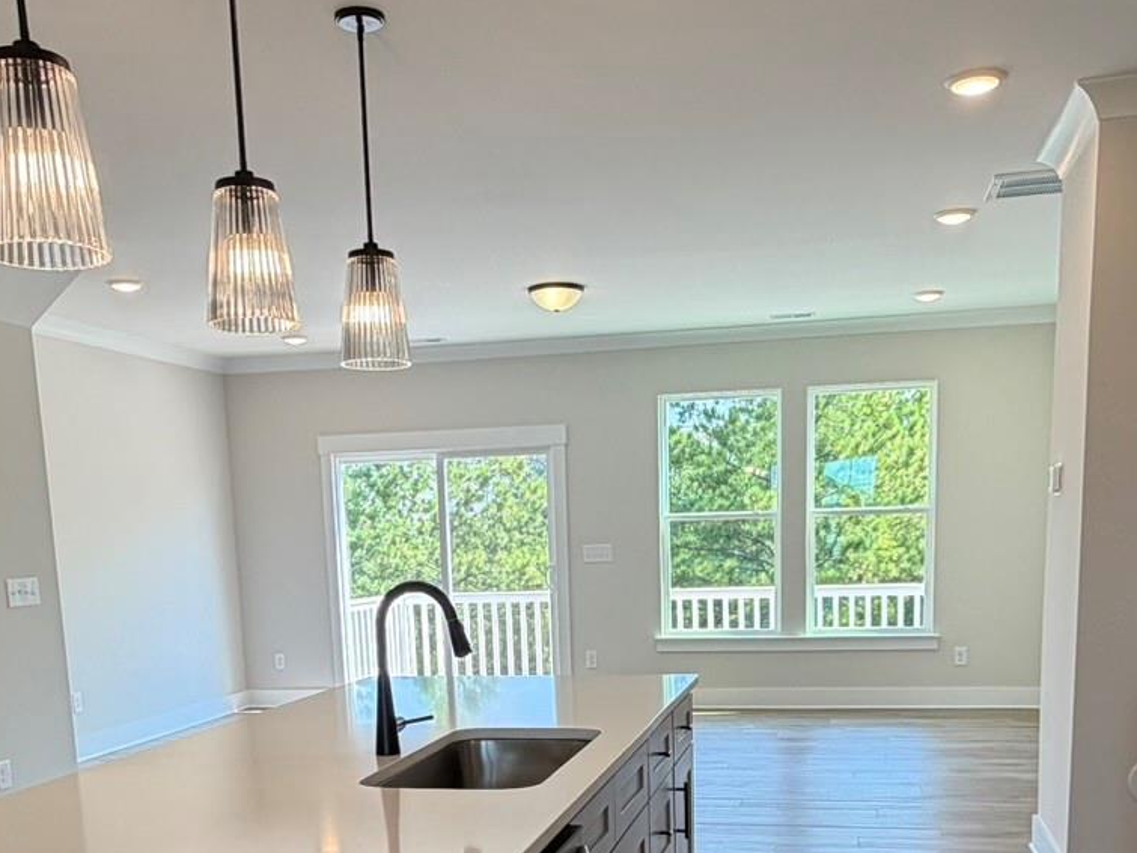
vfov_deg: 35.8
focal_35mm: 38
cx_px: 584
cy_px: 740
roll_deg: +1.9
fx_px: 1248
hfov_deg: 49.0
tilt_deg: -9.9
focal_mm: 2.22
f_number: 2.2
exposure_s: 1/120
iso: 64
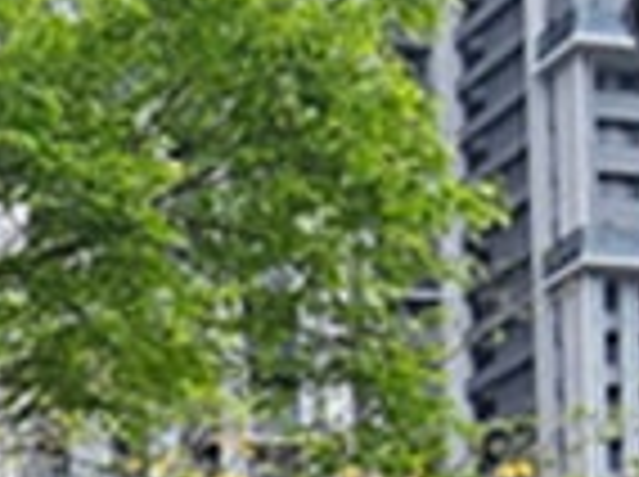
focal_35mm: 94
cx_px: -374
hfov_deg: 18.1
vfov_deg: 11.6
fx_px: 1732
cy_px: 1278
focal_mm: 2.2
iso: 50
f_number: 2.2
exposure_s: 1/984
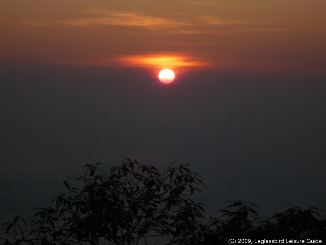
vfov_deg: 8.2
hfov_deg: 11.0
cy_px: 122
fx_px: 1695
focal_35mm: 180
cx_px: 163
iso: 160
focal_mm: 22
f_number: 5.9
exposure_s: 1/500
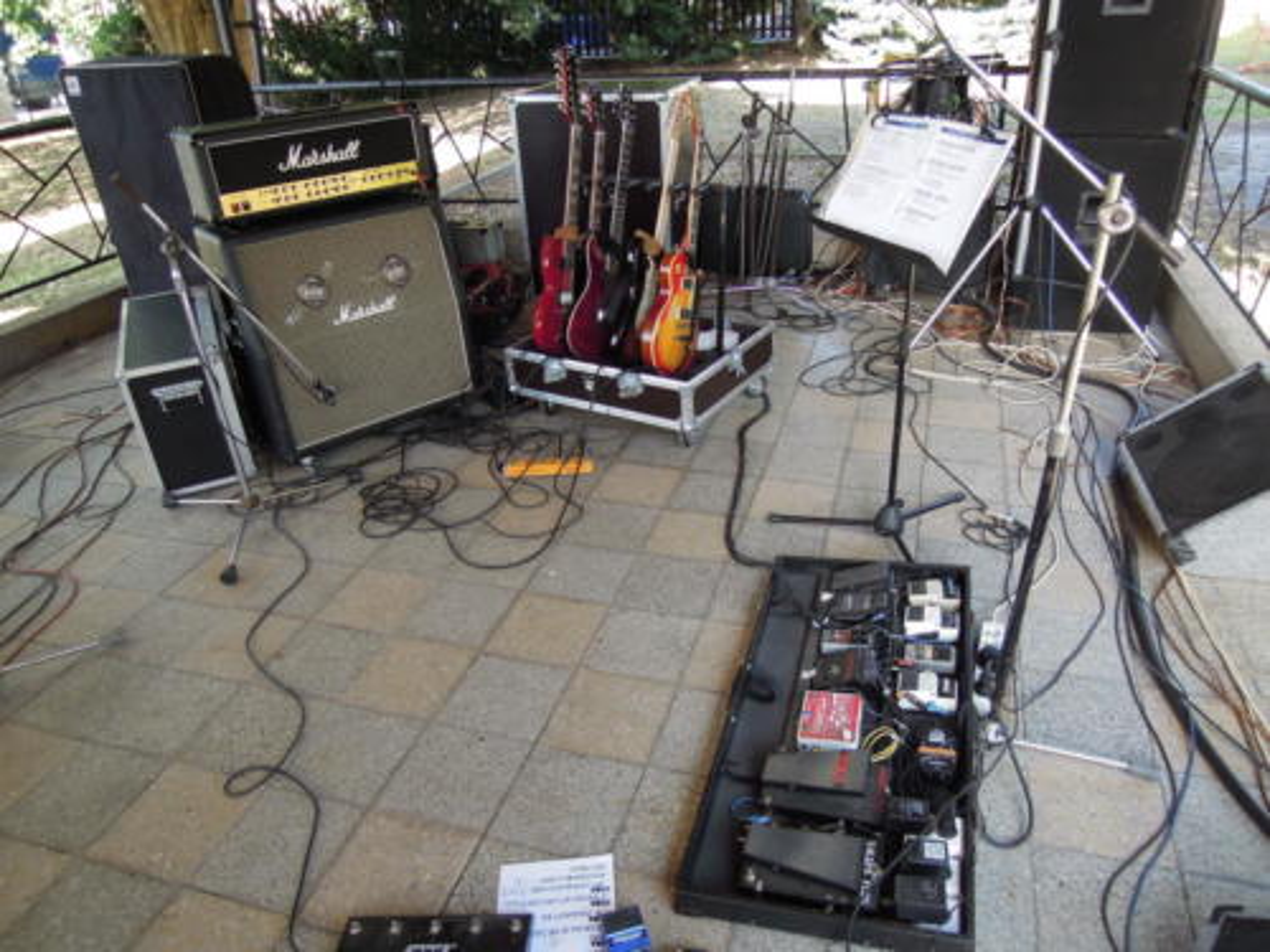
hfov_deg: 71.6
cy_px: 476
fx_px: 881
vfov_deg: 56.8
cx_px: 635
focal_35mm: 24
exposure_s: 1/160
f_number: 2.2
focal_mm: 4.3
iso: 160
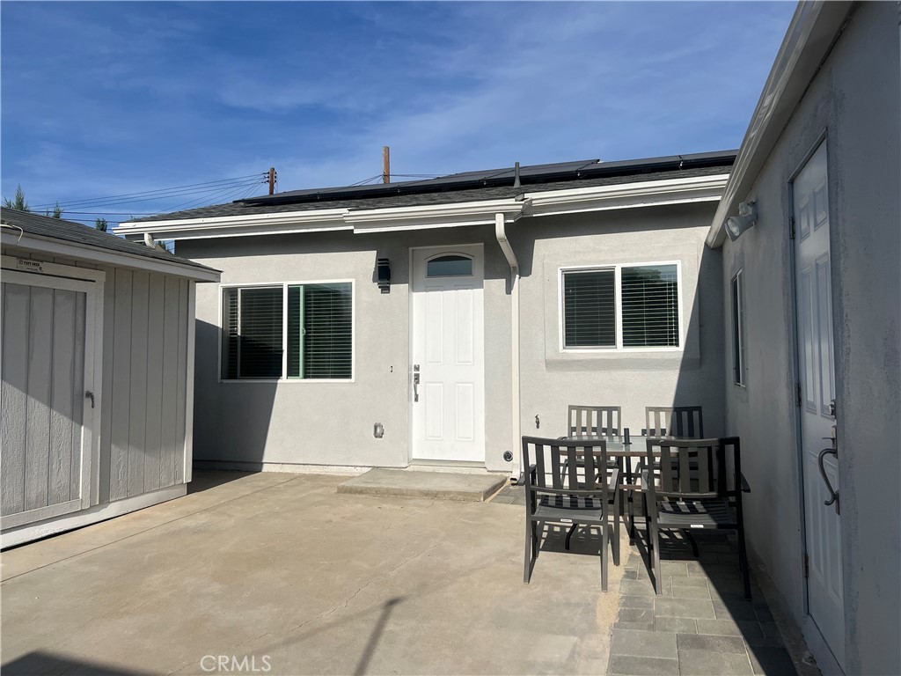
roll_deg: +0.3
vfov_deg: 53.1
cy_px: 338
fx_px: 677
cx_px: 450
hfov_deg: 67.3
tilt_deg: +1.7
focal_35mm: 26
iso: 50
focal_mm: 5.7
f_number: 1.5
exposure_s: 1/10309
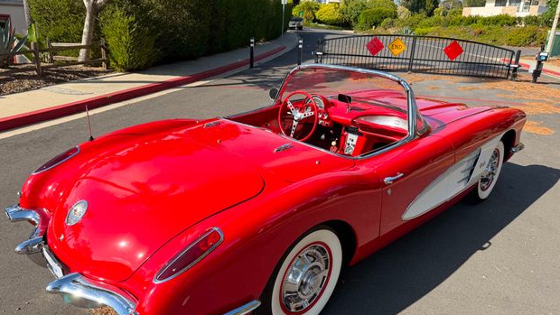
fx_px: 401
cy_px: 182
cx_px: 280
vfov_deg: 42.8
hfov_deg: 69.9
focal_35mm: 27
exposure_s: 1/2110
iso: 80
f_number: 1.78
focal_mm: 6.76
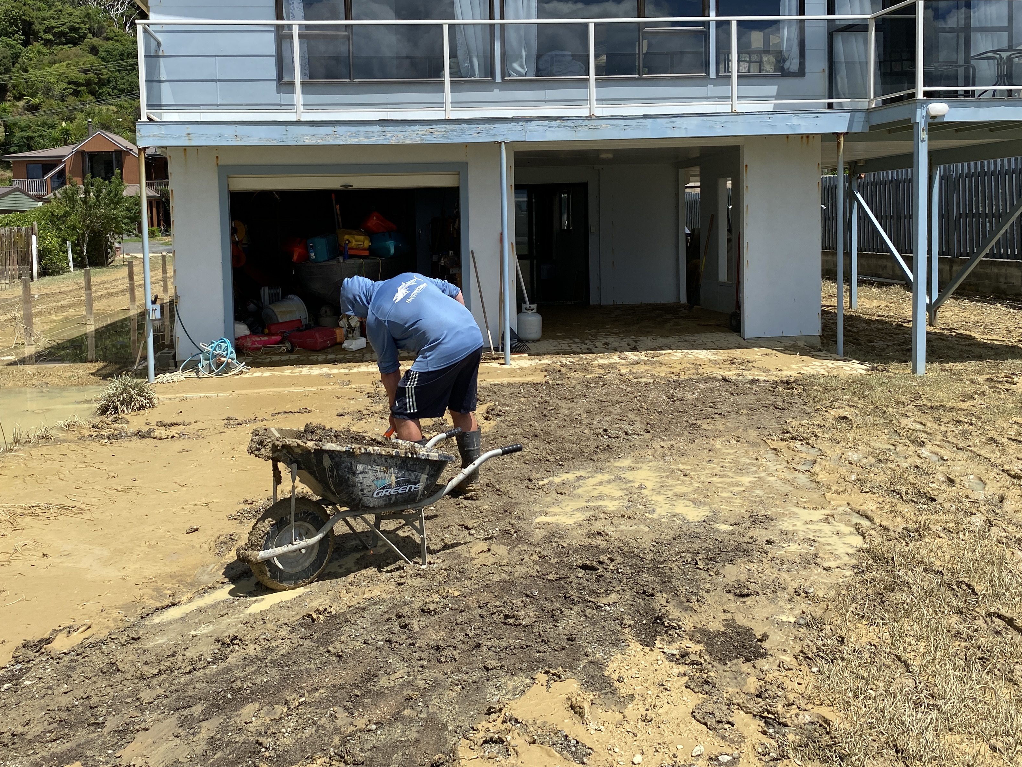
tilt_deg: -5.8
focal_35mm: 33
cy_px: 288
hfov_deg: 55.2
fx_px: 974
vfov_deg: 42.6
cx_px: 444
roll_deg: +2.8
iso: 32
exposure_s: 1/3205
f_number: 1.8
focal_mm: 4.25
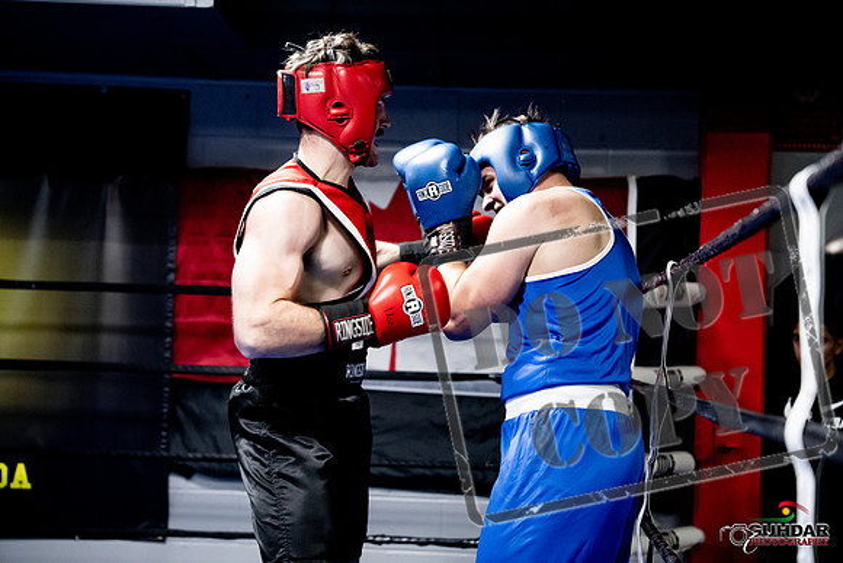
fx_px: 1476
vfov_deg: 21.6
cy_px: 282
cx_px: 422
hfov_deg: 31.9
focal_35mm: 63
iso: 10000
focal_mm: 63
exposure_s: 1/1000
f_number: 2.8
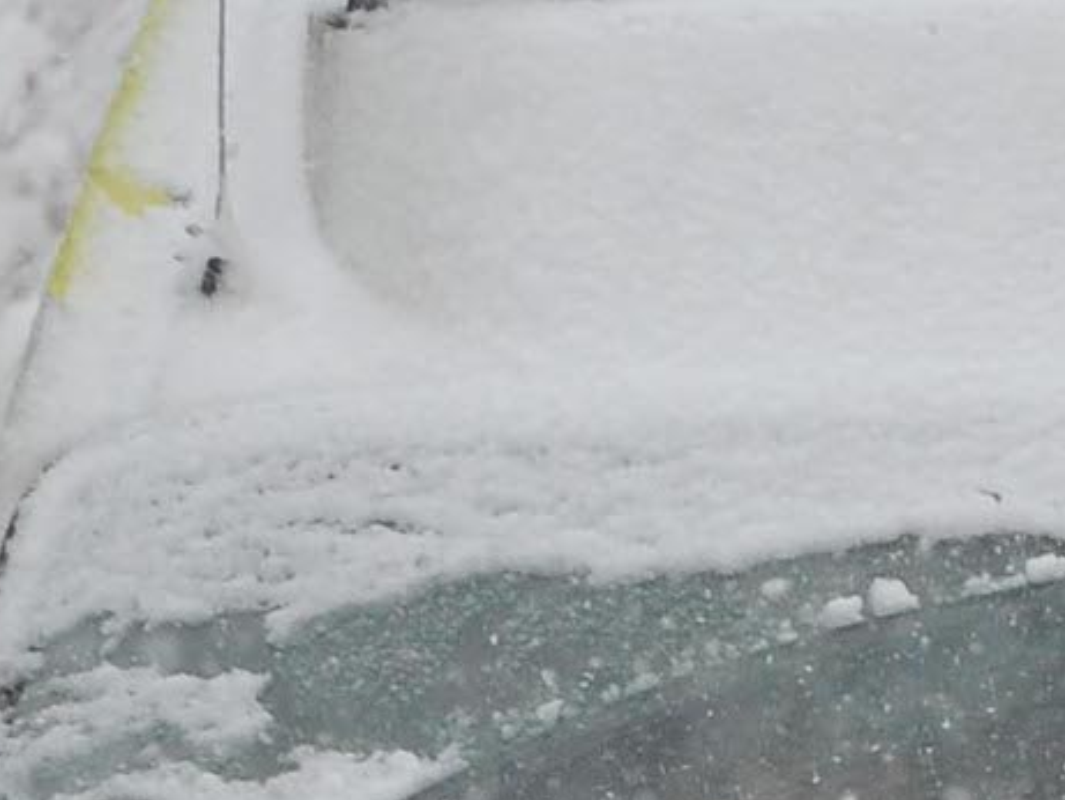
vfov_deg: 1.3
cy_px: 1306
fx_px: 36437
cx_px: 1663
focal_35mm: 1184
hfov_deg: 1.7
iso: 1600
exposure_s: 1/800
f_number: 14
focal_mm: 185
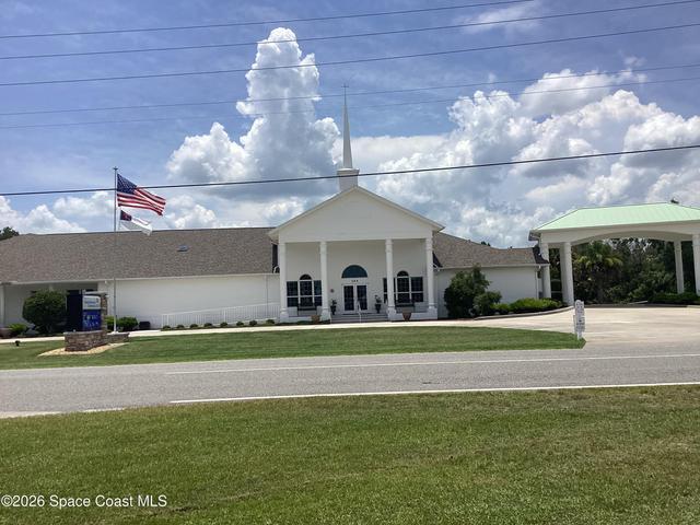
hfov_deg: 58.4
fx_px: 627
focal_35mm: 31
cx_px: 350
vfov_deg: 45.4
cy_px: 262
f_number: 2.4
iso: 25
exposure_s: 1/2717
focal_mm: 3.3
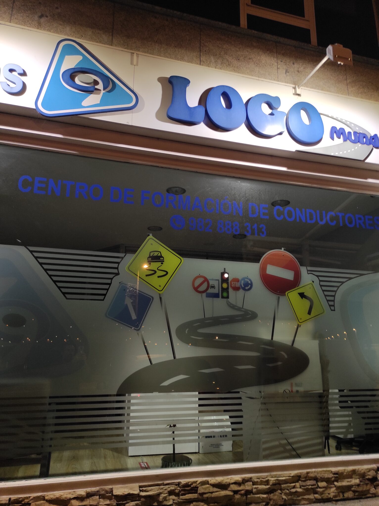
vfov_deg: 69.4
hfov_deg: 54.8
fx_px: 366
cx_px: 190
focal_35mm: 25
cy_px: 253
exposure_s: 1/33
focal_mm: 5.43
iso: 245
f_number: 1.89
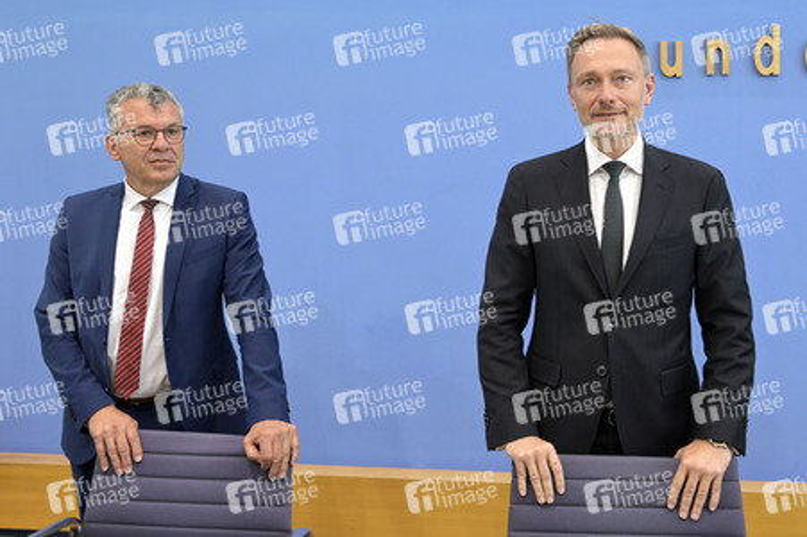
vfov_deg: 38.8
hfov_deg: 55.8
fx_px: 762
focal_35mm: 34
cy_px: 268
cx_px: 404
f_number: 5.6
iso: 3200
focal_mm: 34
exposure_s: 1/400
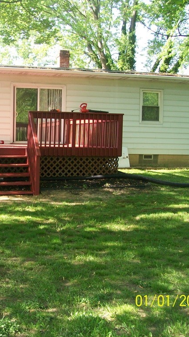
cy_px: 168
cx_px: 4
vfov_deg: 39.2
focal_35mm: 53
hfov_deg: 21.9
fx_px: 473
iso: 64
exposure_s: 1/125
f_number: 2.7
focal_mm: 6
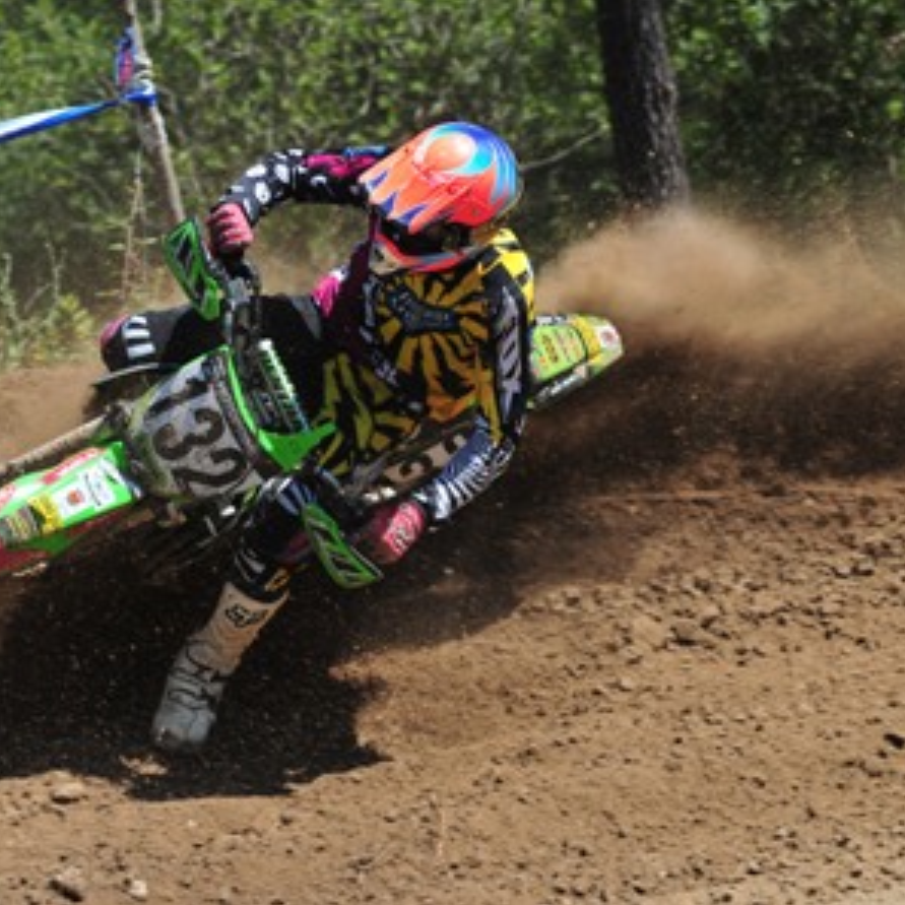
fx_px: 5994
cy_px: 452
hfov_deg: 8.6
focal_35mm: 203
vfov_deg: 8.6
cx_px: 293
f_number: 5
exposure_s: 1/800
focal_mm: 105
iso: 200
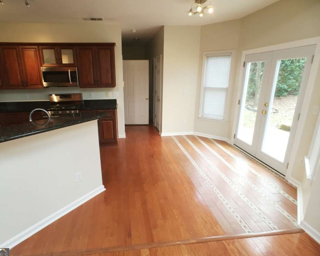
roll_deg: +0.7
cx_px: 145
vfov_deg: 47.1
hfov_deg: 57.1
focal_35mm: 31
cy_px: 130
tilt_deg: -17.7
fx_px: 294
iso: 80
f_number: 2.2
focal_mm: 4.15
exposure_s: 1/30
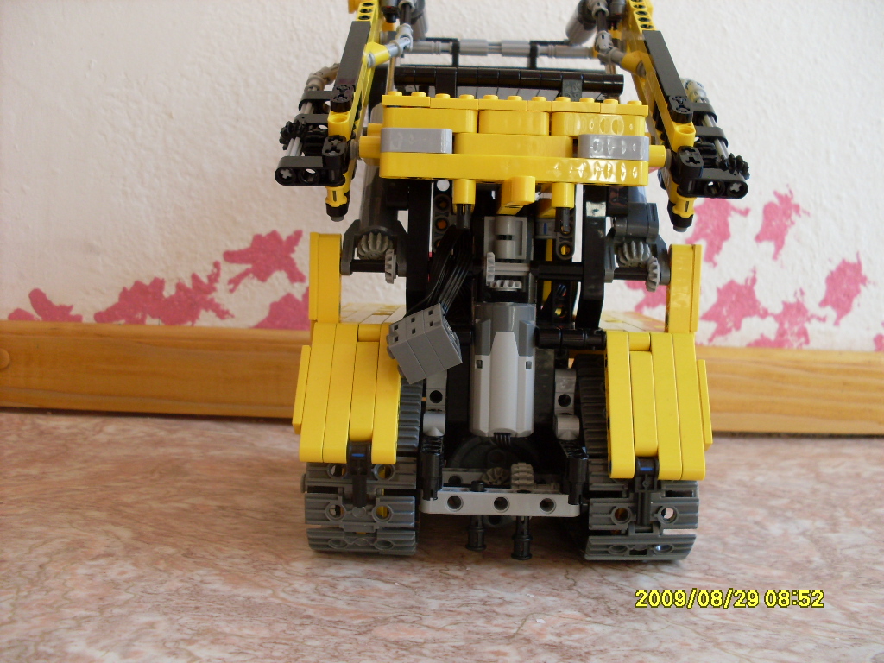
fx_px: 970
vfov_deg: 37.7
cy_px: 332
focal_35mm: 38
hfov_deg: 49.0
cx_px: 442
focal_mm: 6.3
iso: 100
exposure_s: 1/60
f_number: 2.8
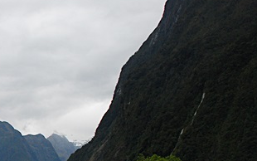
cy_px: 170
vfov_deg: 14.7
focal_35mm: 87
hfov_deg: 22.0
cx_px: -52
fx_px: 610
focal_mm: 22
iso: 400
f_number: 6.3
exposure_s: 1/400
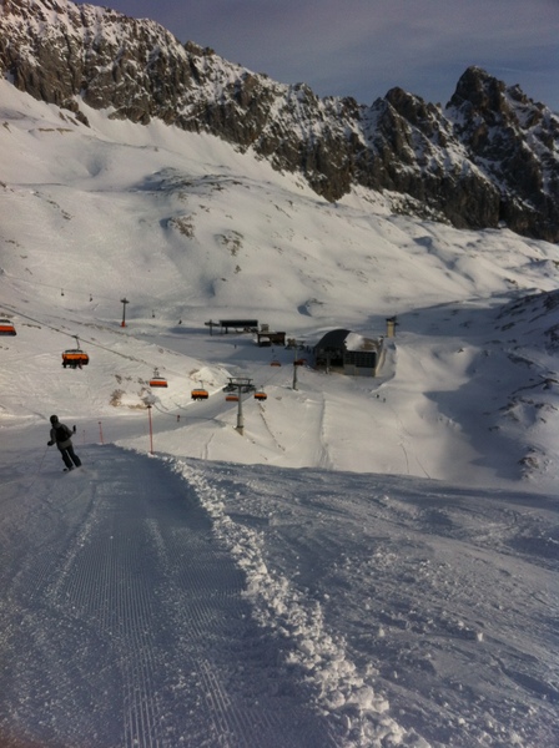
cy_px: 374
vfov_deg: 52.7
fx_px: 756
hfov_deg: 40.6
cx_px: 280
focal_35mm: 35
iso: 80
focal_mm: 3.85
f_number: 2.8
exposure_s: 1/2155
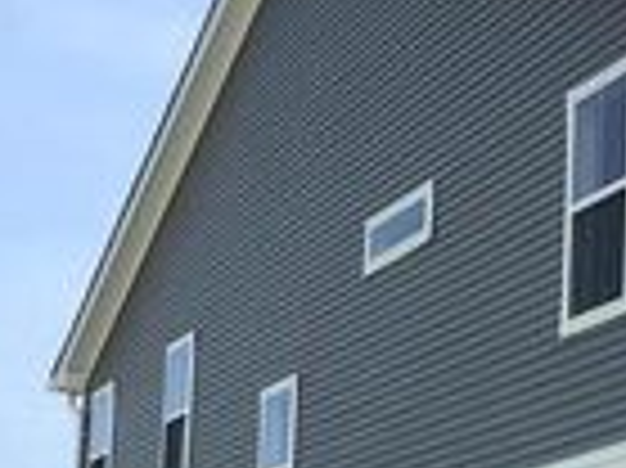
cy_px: 587
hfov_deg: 18.7
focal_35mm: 101
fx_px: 1825
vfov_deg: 14.1
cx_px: 680
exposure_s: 1/1779
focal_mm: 3.99
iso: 20
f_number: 1.8
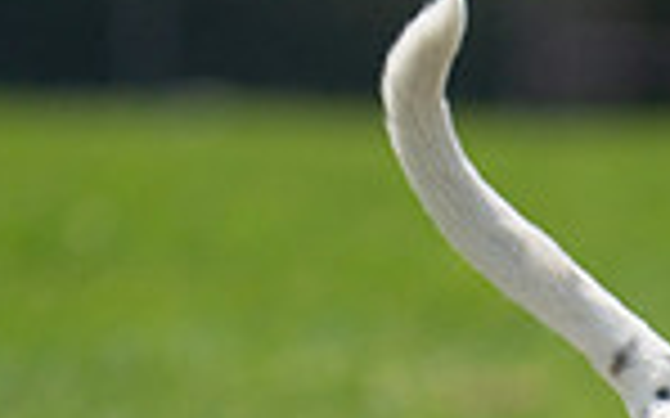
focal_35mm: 1253
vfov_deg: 1.0
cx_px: 953
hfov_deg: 1.7
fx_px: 22871
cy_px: 766
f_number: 6.3
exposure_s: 1/4000
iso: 800
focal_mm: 315
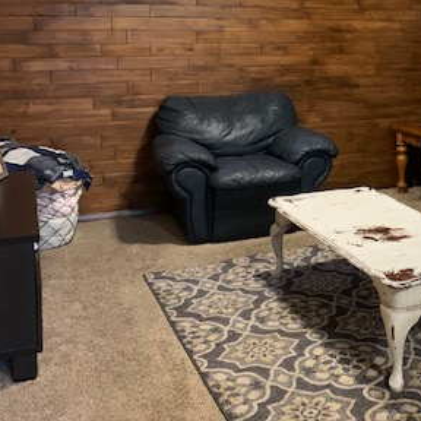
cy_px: 82
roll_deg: -0.6
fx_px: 702
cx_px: 371
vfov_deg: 32.4
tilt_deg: -5.8
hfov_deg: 31.9
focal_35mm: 51
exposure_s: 1/30
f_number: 1.8
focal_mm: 4.25
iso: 800
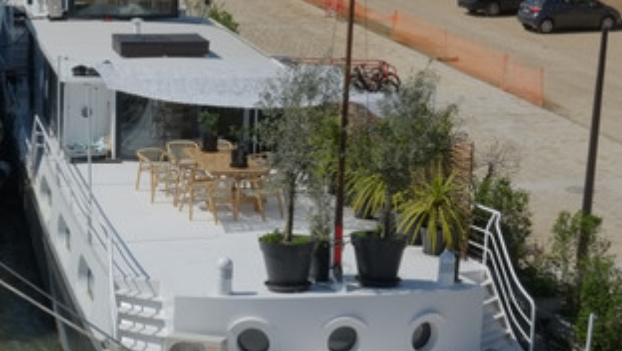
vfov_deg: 13.7
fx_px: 1452
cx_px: 140
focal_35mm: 88
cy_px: 260
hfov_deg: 23.9
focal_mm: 27
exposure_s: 1/450
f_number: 11
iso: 200
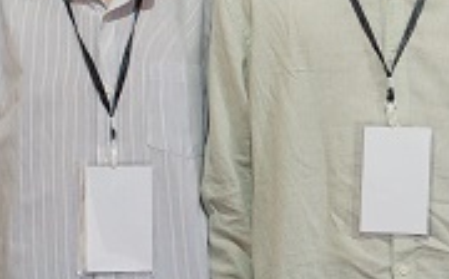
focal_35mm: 337
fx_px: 4119
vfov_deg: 3.9
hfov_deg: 6.2
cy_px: -72
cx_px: 417
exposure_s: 1/160
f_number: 2
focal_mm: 85
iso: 1600
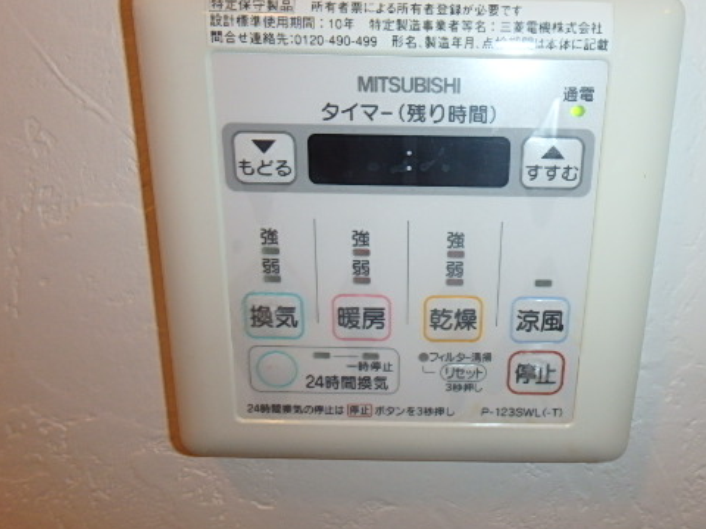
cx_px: 441
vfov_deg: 49.6
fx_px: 571
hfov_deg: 62.6
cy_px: 231
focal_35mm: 28
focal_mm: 3.7
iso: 250
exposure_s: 1/30
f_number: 6
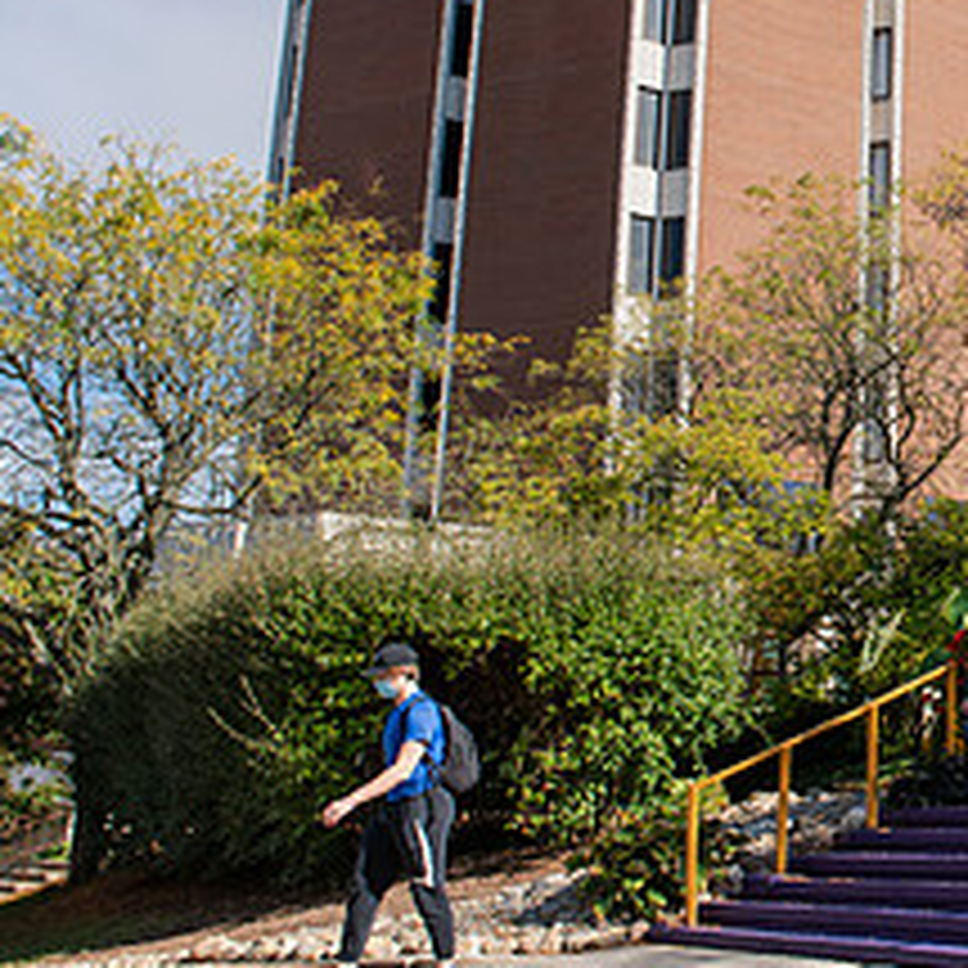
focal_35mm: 55
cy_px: 335
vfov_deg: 30.9
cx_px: 1126
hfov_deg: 27.7
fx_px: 1740
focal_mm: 24
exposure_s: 1/400
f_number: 8
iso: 250
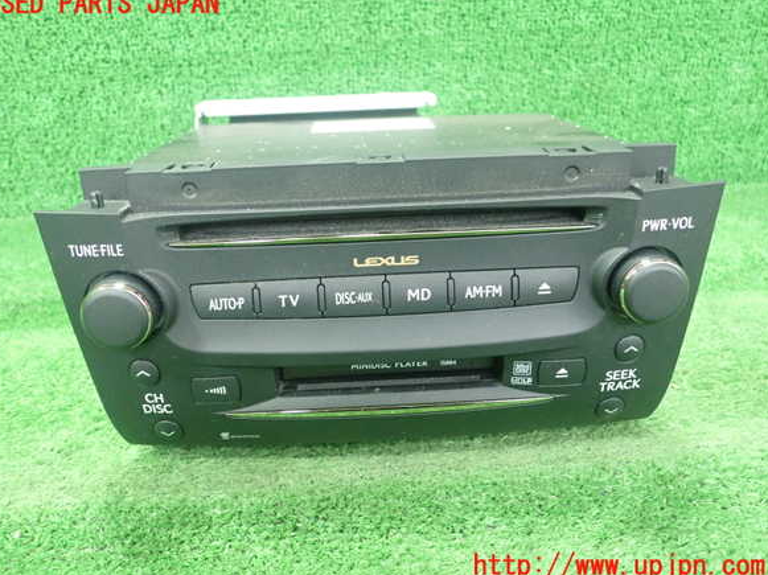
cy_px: 286
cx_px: 375
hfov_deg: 58.4
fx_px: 687
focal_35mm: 31
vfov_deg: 45.4
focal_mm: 5.5
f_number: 2.3
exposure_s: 1/80
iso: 800
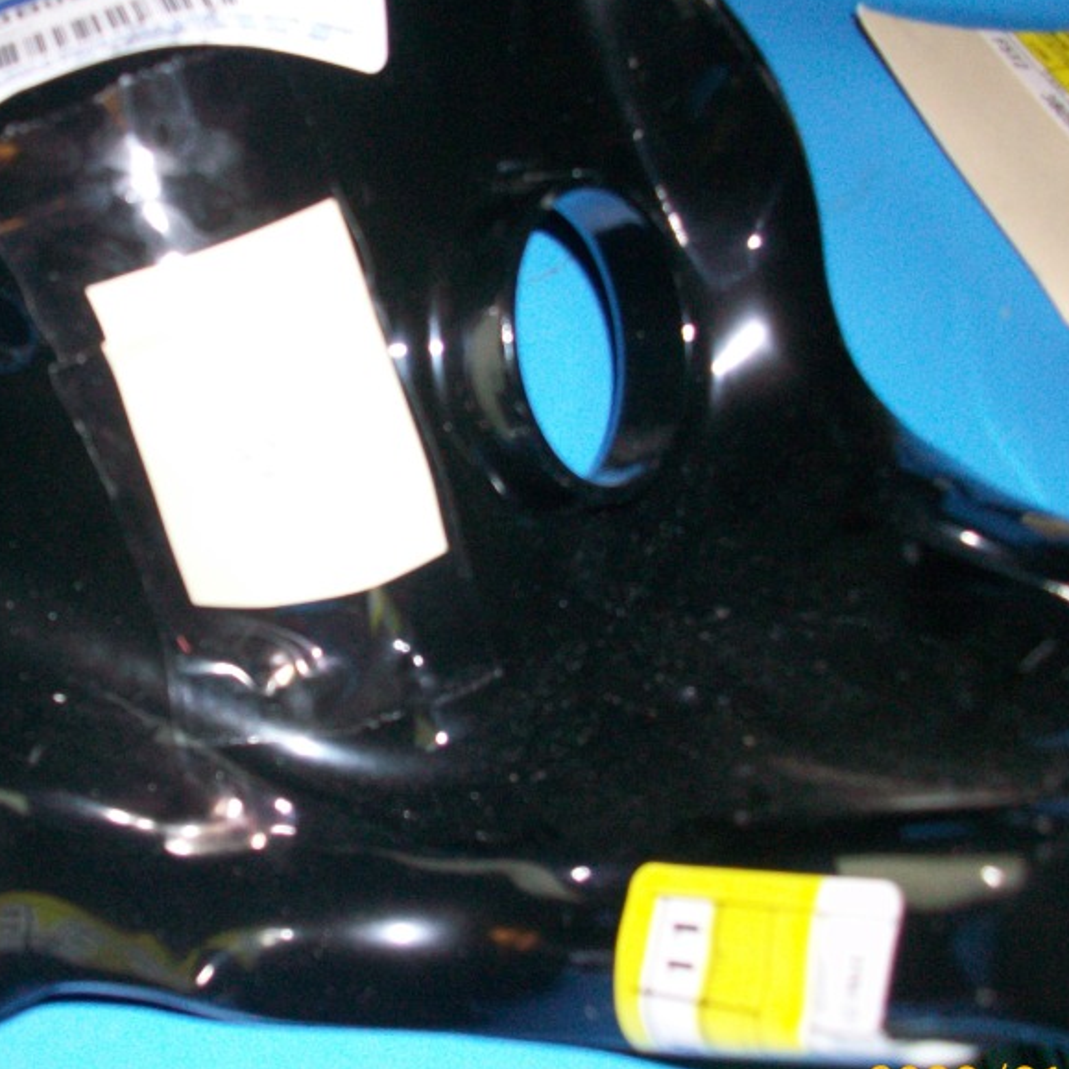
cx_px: 305
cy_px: 537
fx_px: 1747
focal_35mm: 50
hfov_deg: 33.5
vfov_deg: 34.0
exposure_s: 1/60
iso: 120
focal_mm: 5.7
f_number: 2.8
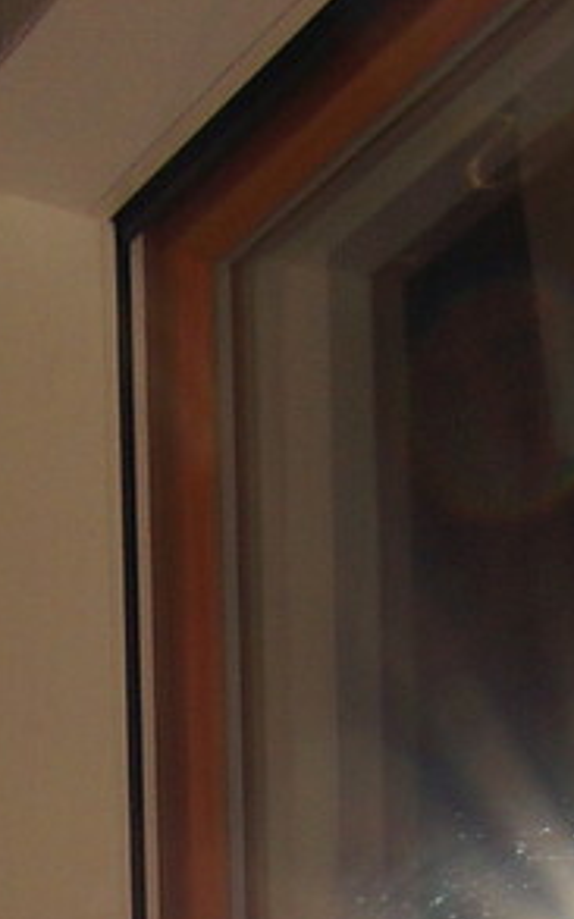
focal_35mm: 110
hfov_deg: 11.8
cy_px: 1722
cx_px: 100
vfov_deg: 15.7
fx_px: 2763
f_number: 8
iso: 100
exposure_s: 1/400
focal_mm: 11
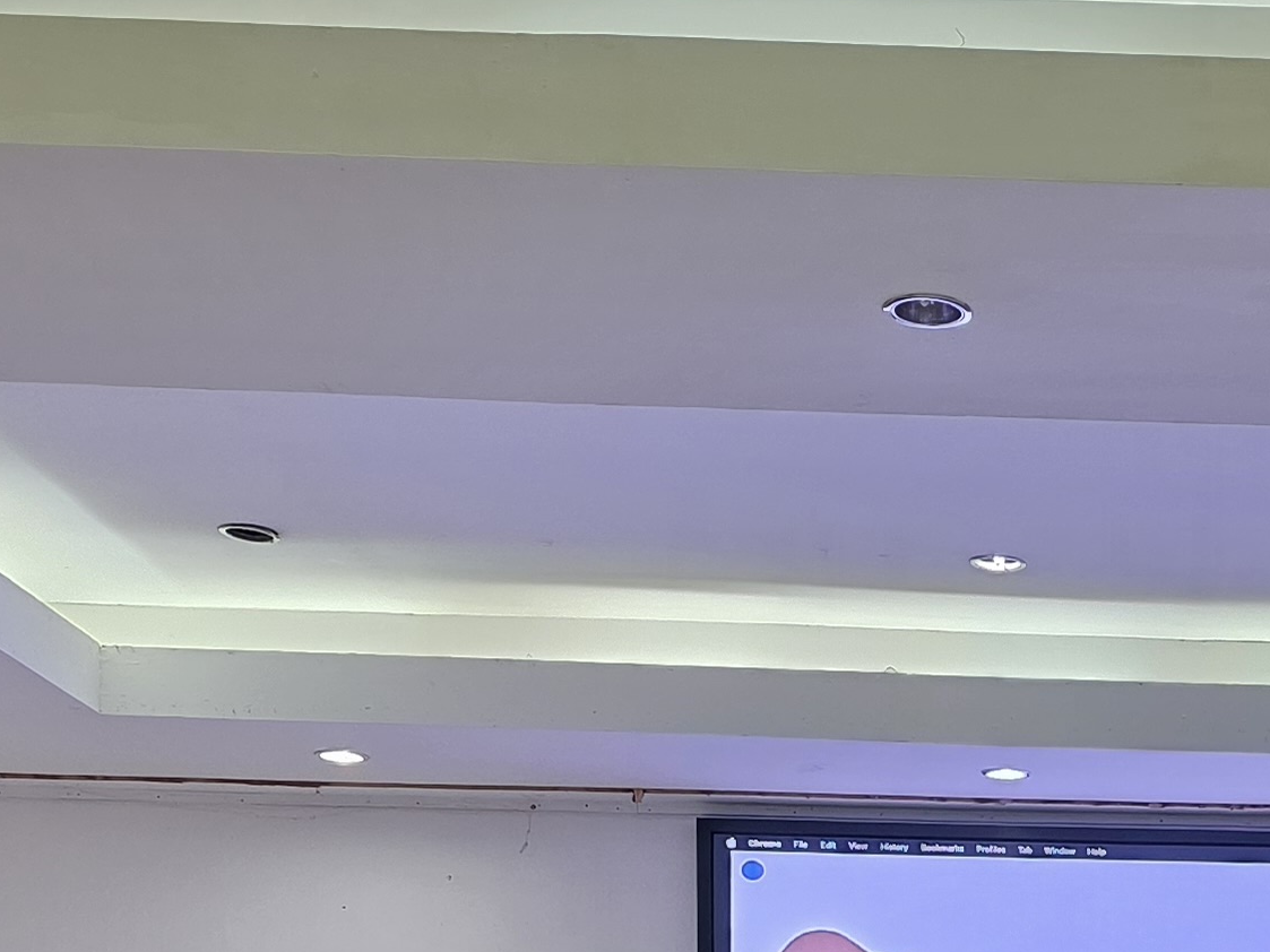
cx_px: 1427
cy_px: 1494
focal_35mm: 77
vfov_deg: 17.0
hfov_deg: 23.6
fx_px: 2825
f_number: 1.7
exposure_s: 1/100
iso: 200
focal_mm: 6.3
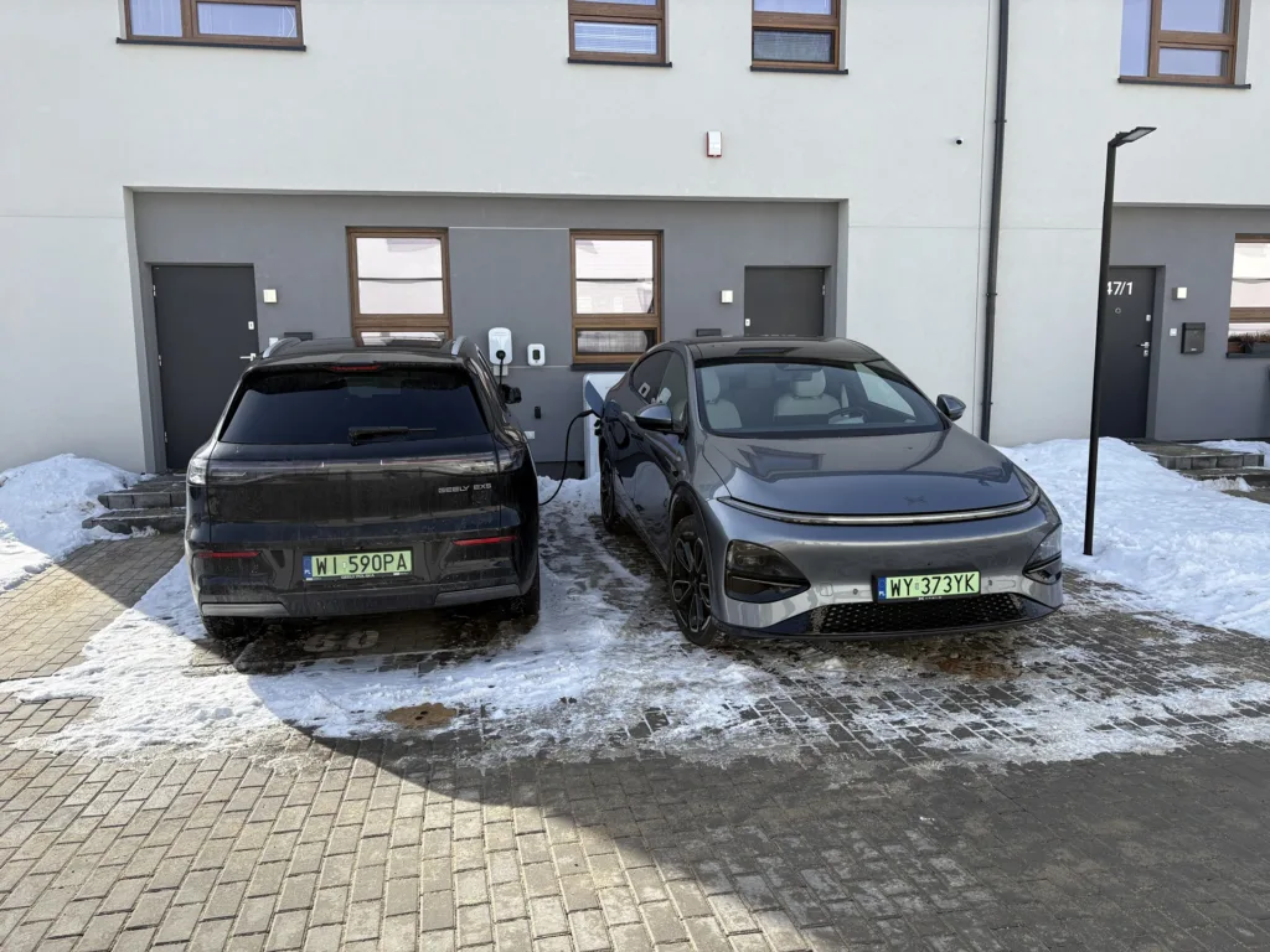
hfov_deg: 67.3
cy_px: 476
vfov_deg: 53.1
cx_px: 635
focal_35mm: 26
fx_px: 954
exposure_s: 1/2141
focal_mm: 5.96
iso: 64
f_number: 1.6
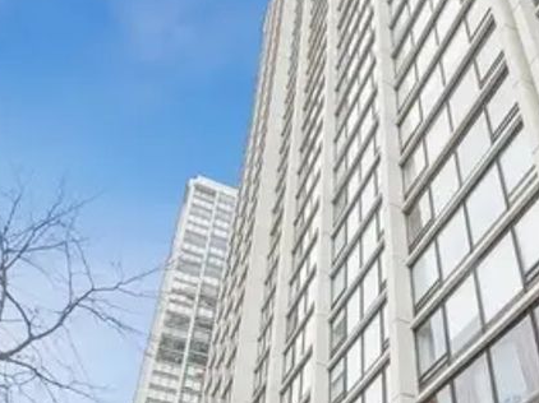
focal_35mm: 34
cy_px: 431
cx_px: 349
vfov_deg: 36.2
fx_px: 529
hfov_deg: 53.2
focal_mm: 7
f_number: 8
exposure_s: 1/10
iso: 200
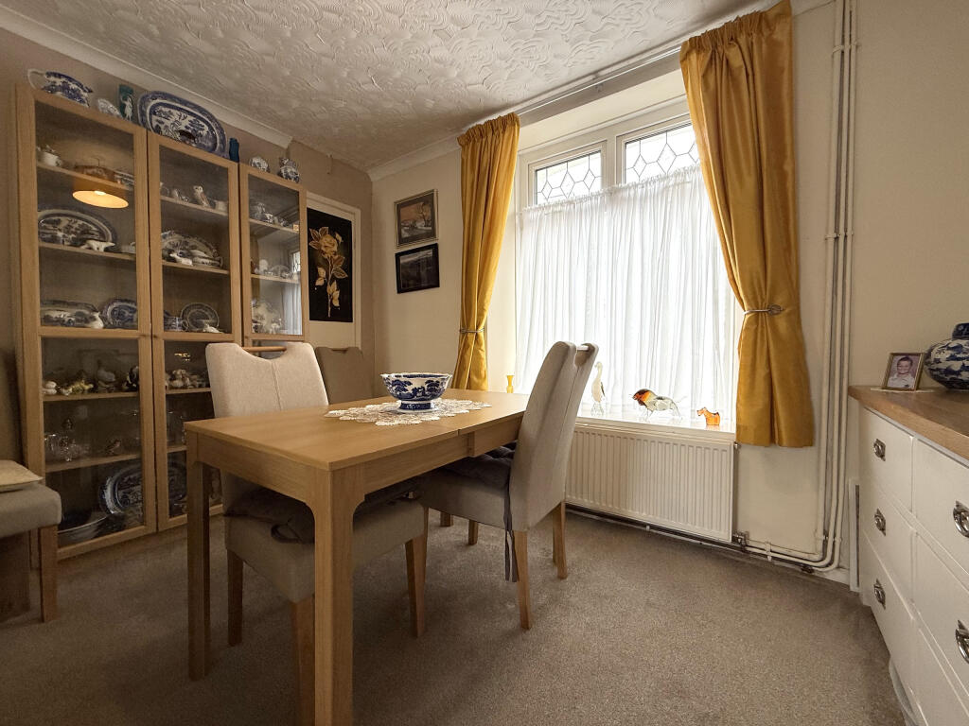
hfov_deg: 102.1
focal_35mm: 14
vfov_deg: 85.7
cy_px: 363
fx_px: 392
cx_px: 484
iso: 50
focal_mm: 2.22
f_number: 2.2
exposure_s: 1/129
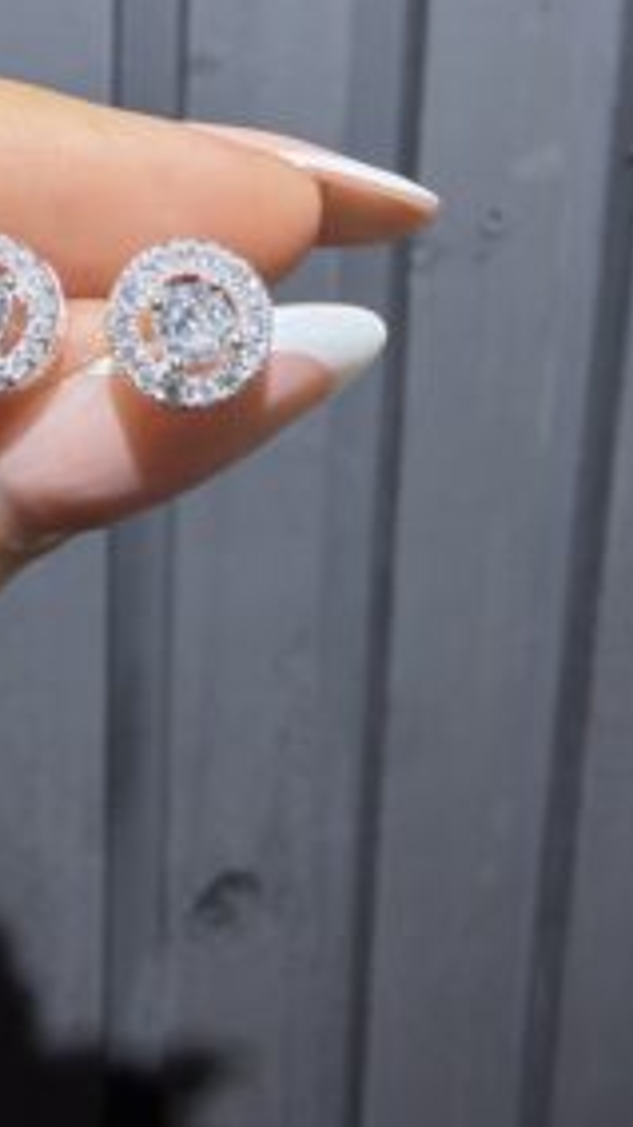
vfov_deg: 53.7
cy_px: 458
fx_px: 1105
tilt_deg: -11.3
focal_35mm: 37
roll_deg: -0.9
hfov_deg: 31.0
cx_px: 111
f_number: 2.2
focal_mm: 2.22
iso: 125
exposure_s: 1/100
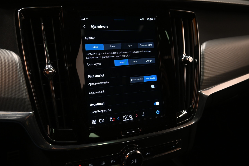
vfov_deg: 47.8
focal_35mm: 27
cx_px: 116
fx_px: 187
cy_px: 73
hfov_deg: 67.3
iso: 360
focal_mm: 16
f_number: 3.5
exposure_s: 1/25
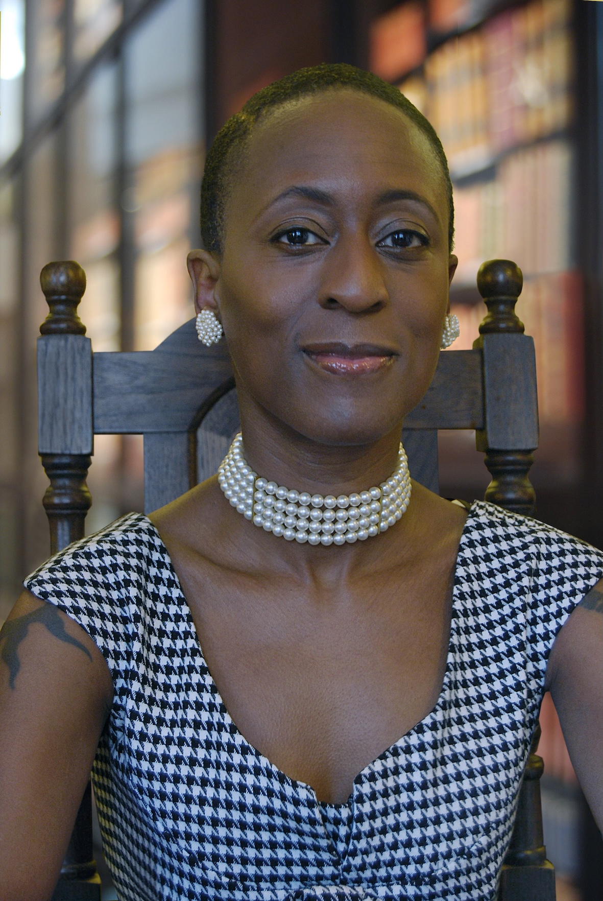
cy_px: 450
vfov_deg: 57.2
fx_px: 827
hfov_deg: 40.1
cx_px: 302
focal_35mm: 33
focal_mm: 22
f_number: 3.8
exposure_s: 1
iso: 400
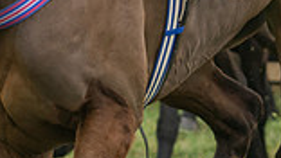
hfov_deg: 4.5
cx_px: -86
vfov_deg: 2.6
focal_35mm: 475
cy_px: -75
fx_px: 3542
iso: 400
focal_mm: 70
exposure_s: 1/1000
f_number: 2.8
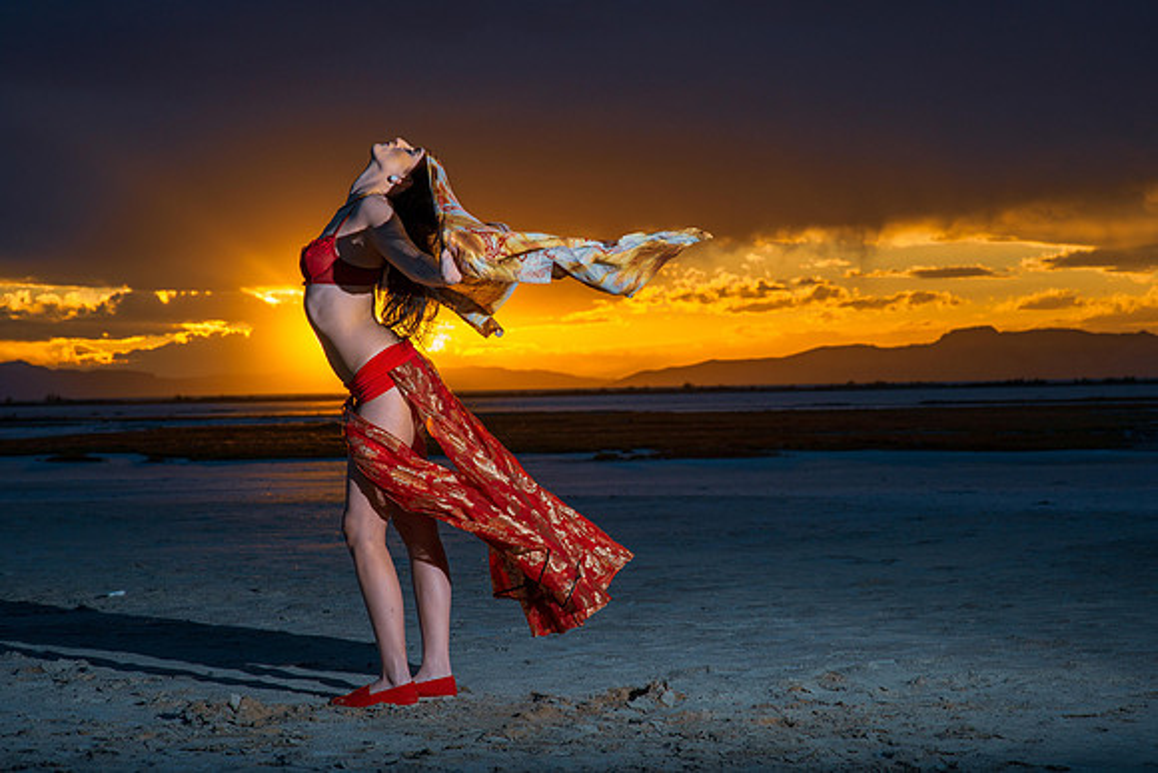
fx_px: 3037
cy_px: 404
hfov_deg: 21.6
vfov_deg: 14.5
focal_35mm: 94
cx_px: 643
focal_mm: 85
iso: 320
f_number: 9
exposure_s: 1/500
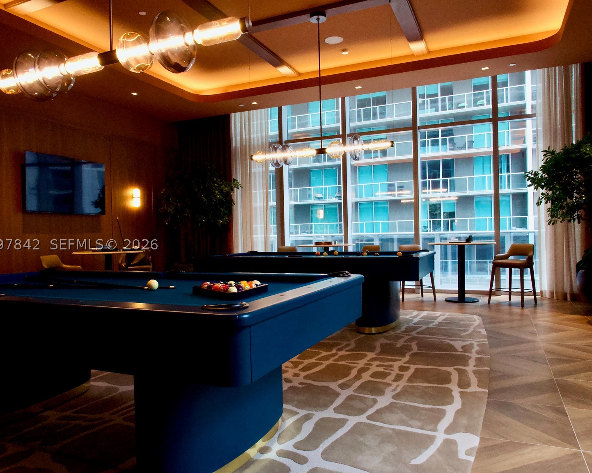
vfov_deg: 54.9
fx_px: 455
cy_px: 244
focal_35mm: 26
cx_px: 284
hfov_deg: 66.0
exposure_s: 1/40
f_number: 11
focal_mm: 12
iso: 3200
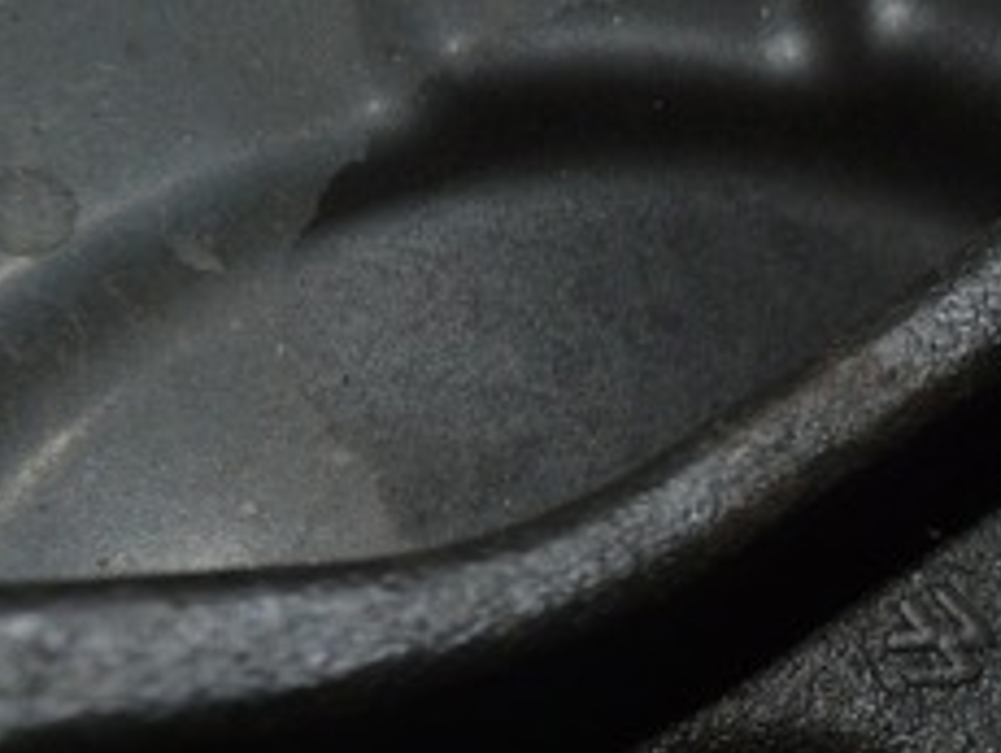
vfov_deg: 16.6
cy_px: 638
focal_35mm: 88
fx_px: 2547
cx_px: 1380
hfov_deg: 20.0
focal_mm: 22
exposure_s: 1/60
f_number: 8
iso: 100
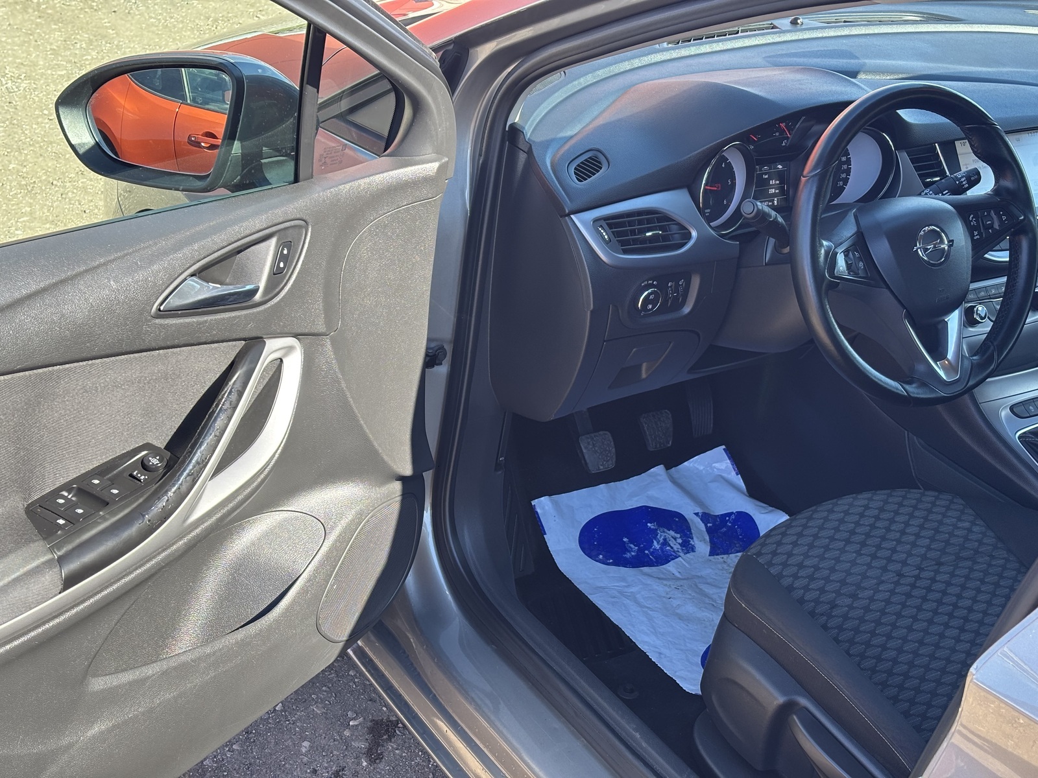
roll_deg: -5.1
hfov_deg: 36.8
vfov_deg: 28.0
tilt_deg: -28.0
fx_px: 1559
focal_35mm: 52
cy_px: 389
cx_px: 519
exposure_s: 1/291
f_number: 1.6
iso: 32
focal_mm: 5.96
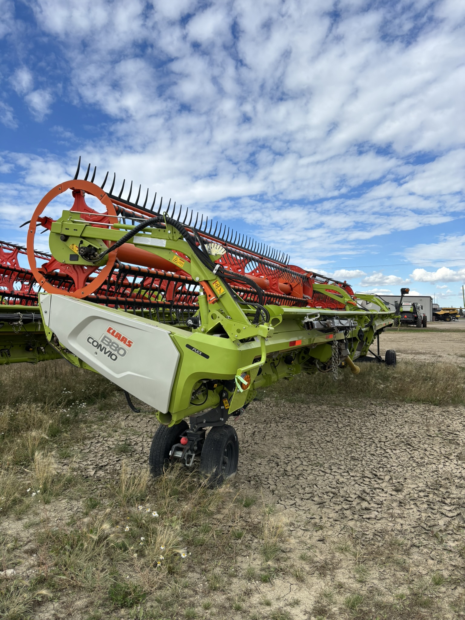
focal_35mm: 26
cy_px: 310
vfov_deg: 67.3
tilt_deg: -0.3
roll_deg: +0.0
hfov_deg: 53.1
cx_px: 232
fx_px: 466
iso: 50
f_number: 1.6
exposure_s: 1/2778
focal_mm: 5.96
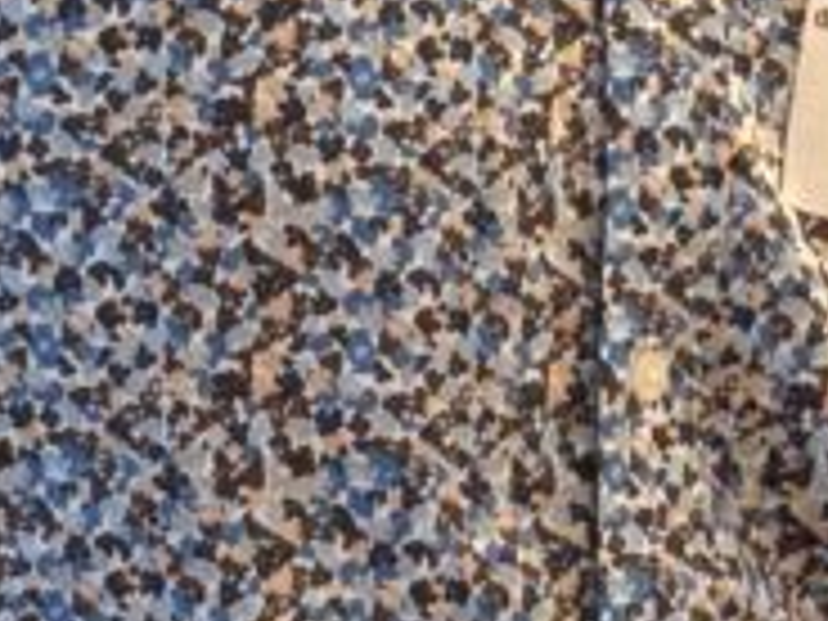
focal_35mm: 267
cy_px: 76
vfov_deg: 5.6
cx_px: 243
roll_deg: +0.1
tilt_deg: -7.0
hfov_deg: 7.4
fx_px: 6387
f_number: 1.78
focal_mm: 6.76
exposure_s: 1/100
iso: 200
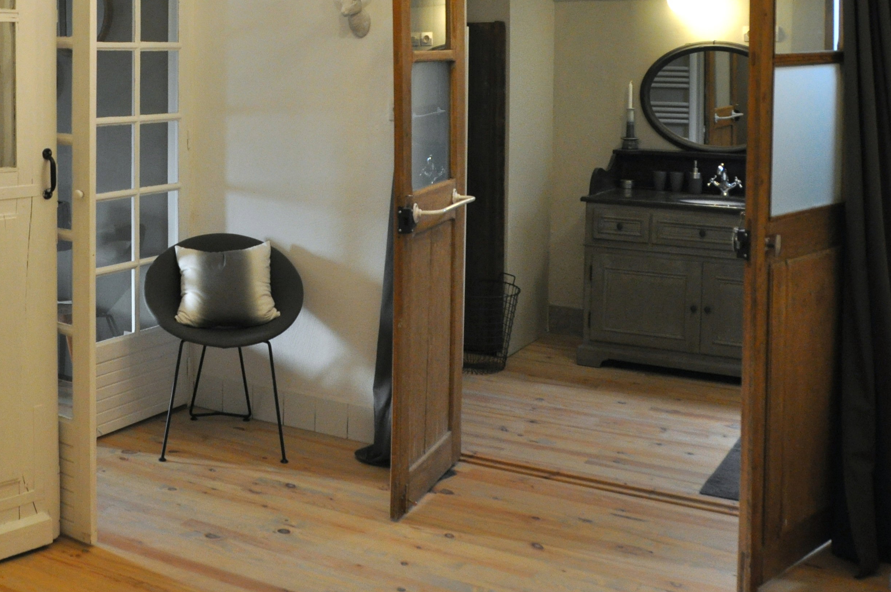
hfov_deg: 40.4
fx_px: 1162
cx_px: 187
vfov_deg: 27.7
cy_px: 81
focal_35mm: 47
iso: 800
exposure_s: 1/60
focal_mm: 18
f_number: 4
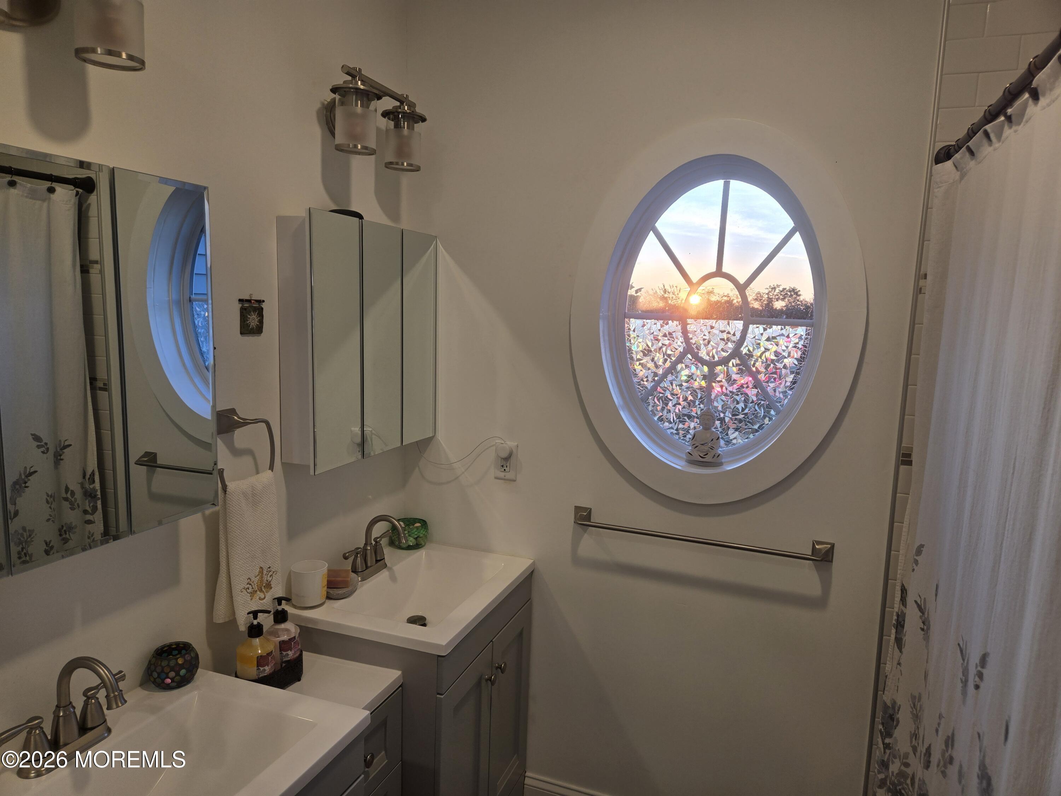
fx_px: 705
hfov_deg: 73.9
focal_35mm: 23
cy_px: 398
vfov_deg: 58.9
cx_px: 530
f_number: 1.8
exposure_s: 1/120
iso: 32
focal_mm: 5.4
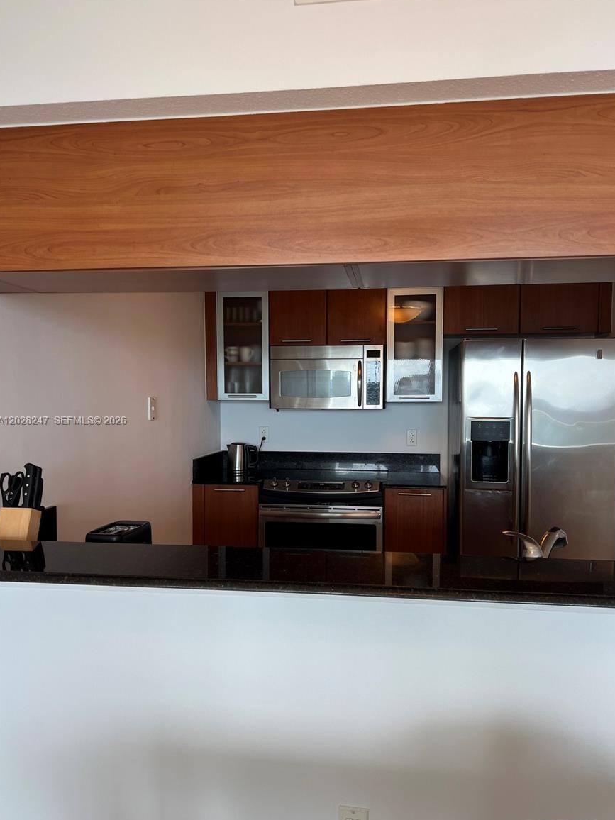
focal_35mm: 27
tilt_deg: -2.6
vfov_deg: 65.3
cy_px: 421
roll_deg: +0.9
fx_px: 640
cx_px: 314
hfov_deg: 51.4
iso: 32
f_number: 1.5
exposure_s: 1/145
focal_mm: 5.7
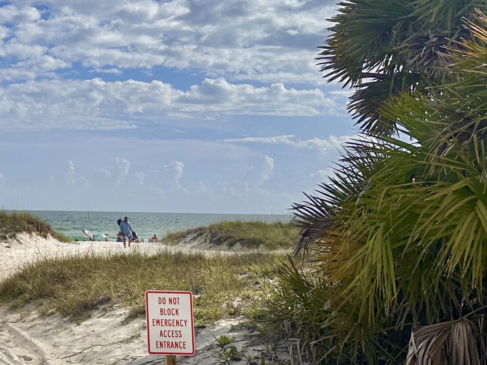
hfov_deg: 26.4
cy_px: 72
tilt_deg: +8.5
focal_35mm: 66
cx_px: -85
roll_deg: -0.5
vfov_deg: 22.0
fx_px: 928
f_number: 1.78
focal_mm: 6.86
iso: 80
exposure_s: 1/13699
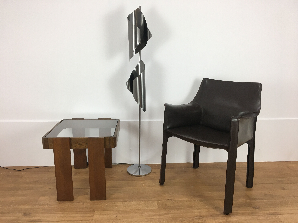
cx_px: 149
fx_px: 250
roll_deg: -0.8
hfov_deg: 61.7
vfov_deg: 48.2
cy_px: 112
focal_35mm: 29
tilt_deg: -11.4
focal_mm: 4.15
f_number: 2.2
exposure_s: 1/33
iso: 32
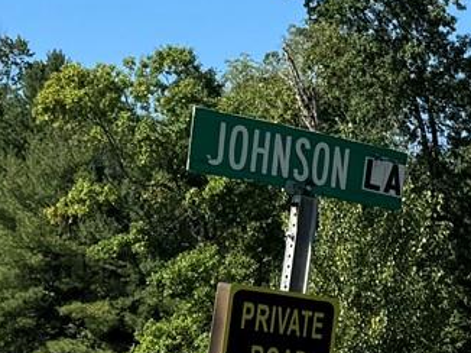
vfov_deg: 9.7
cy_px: 398
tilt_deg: -0.7
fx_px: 2053
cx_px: 640
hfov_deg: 12.6
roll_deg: -0.5
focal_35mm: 151
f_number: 1.78
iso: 80
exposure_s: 1/3413
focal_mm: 6.76
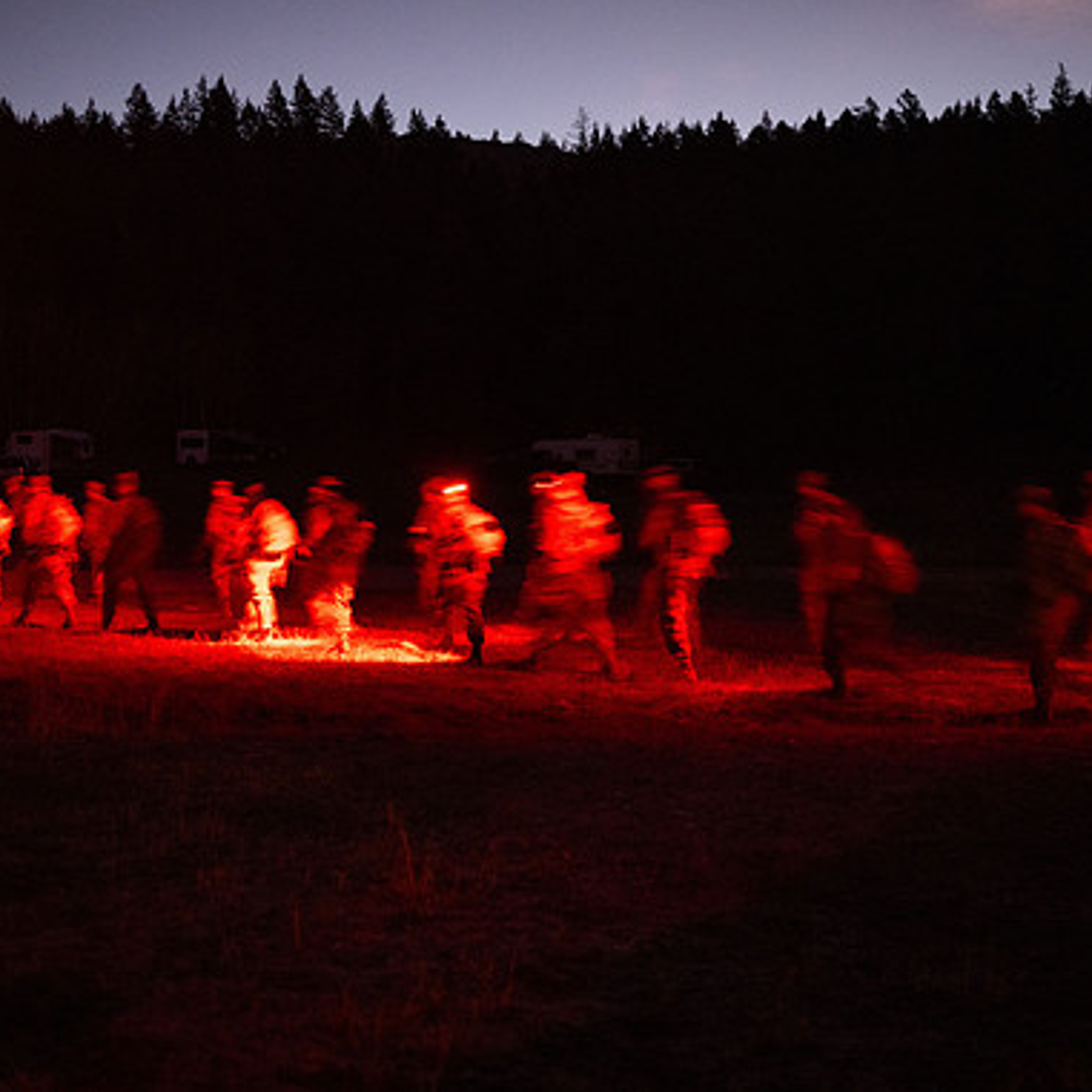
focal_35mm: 53
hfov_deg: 32.2
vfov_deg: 32.2
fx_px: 1892
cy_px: 540
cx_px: 502
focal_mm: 41
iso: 4000
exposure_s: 1/5
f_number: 2.8
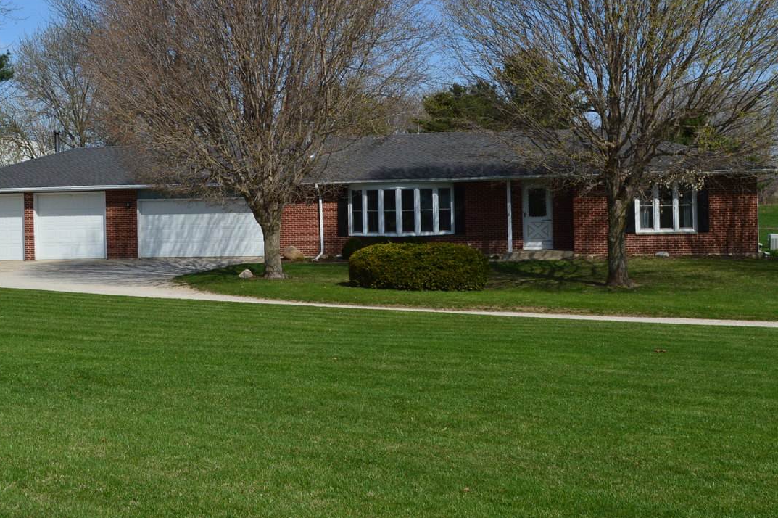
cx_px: 347
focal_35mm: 59
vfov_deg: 22.9
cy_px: 187
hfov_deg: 33.9
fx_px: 1274
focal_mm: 26
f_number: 11
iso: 280
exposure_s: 1/500
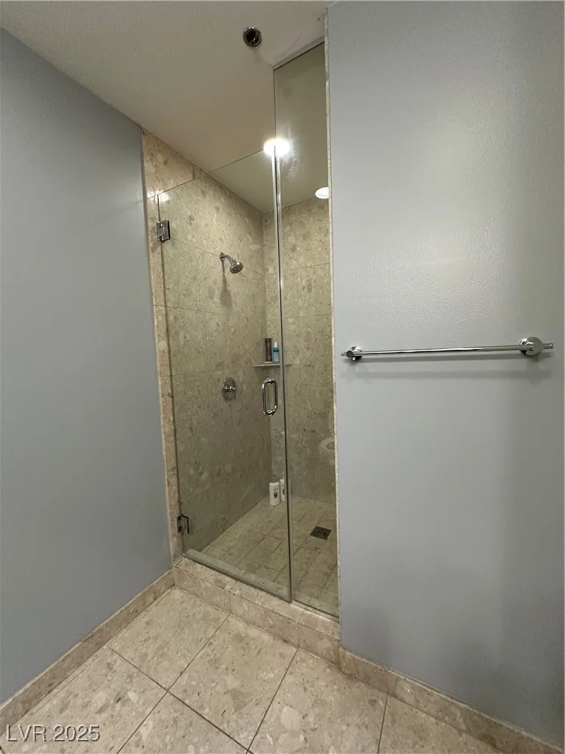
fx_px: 305
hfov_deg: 85.7
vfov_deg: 102.1
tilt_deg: -5.5
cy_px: 377
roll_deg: +1.3
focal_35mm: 14
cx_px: 282
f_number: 2.2
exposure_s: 1/60
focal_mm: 2.22
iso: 250
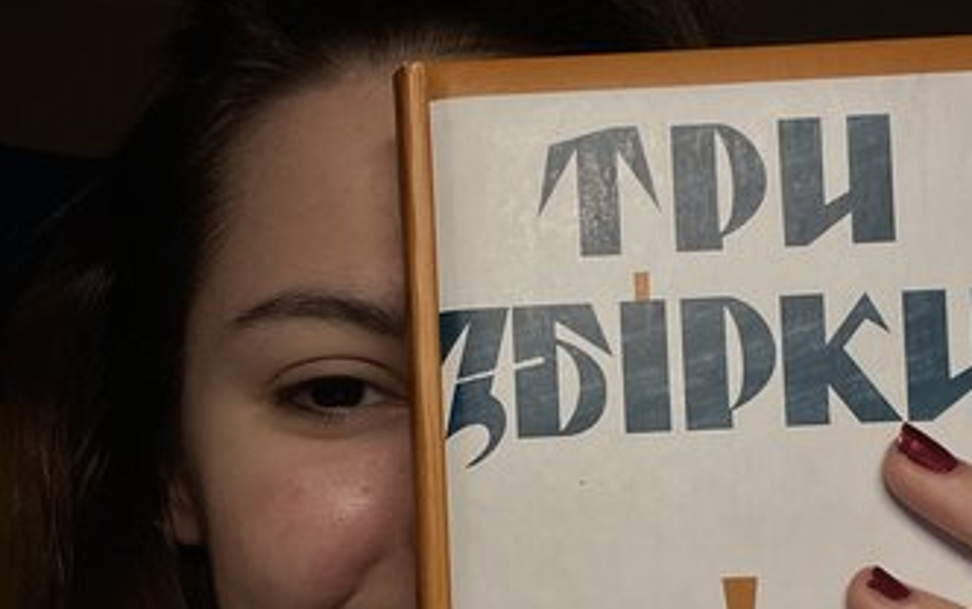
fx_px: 1352
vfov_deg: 24.8
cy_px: 528
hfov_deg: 39.5
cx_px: 509
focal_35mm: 51
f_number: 2.2
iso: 80
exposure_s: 1/100
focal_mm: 2.71
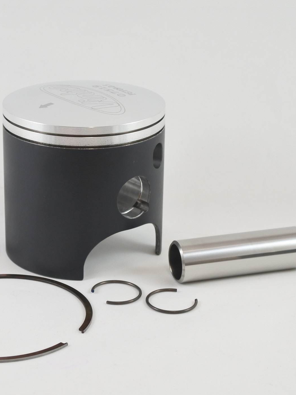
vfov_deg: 26.3
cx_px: 88
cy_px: 198
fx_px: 843
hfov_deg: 19.8
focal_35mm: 74
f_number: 4.5
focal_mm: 18.9
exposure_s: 1/125
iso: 400
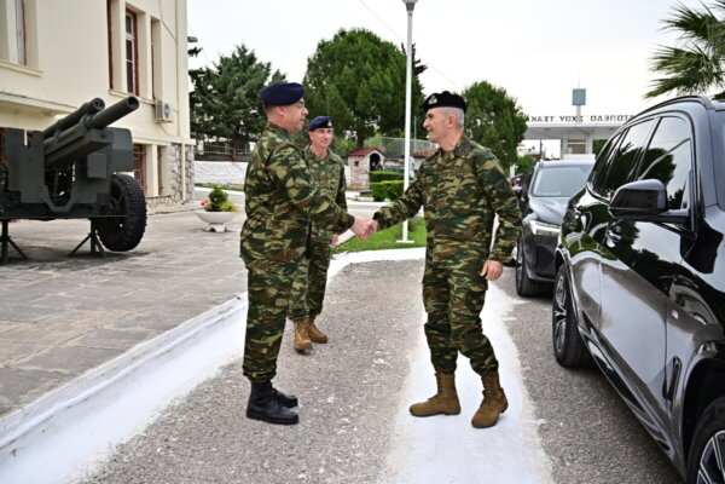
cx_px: 362
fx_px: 644
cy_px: 242
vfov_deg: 41.1
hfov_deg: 58.7
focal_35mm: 32
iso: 500
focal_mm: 32
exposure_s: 1/320
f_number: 6.3
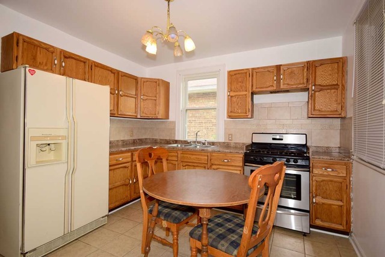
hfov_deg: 90.0
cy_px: 128
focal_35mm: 18
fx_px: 193
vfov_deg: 67.4
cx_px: 192
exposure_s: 1/60
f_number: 6.3
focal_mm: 12
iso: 500
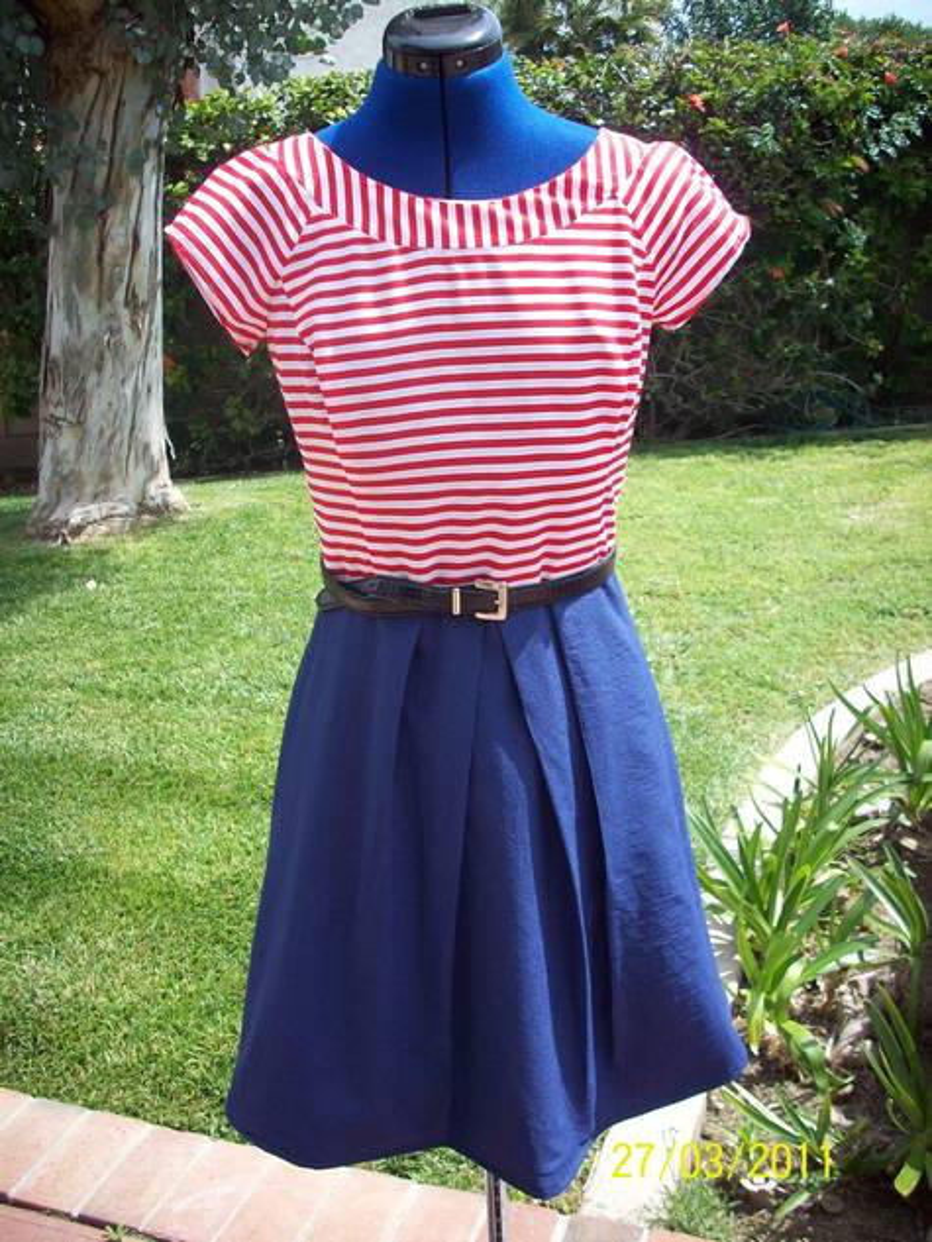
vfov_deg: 50.1
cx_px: 466
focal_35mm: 37
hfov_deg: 38.7
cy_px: 621
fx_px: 1328
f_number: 2.8
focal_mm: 6.2
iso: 80
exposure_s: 1/608
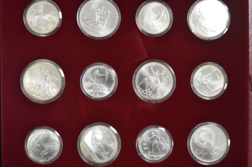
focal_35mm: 45
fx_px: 314
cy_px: 84
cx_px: 126
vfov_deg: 29.7
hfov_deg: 43.7
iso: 320
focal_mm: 30
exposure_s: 1/20
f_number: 4.5
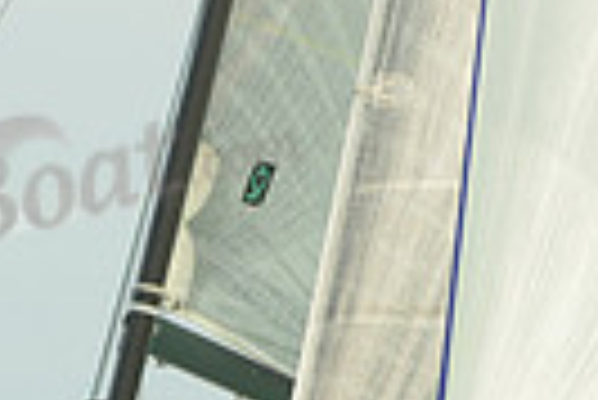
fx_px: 11973
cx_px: 535
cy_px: 380
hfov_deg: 2.9
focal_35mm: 720
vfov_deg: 1.9
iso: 250
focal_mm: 165
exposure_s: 1/2500
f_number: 5
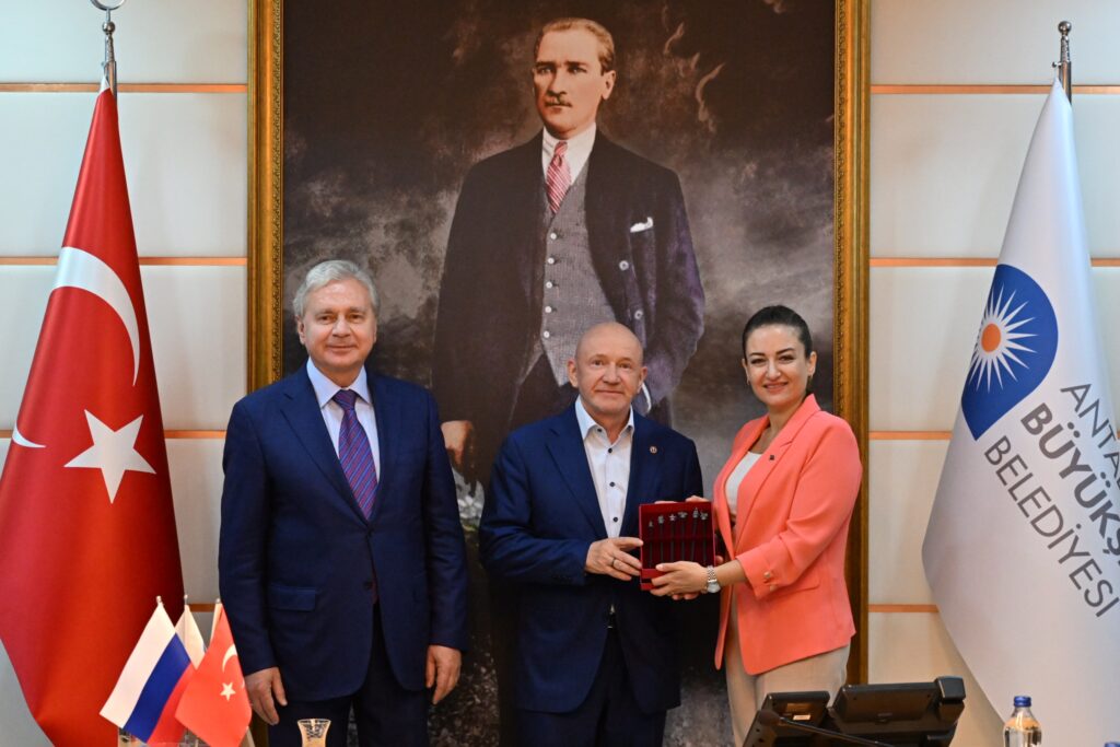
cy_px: 374
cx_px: 560
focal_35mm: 70
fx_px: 2178
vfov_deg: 19.5
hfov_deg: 28.8
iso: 4000
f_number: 5.6
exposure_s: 1/323
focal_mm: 70
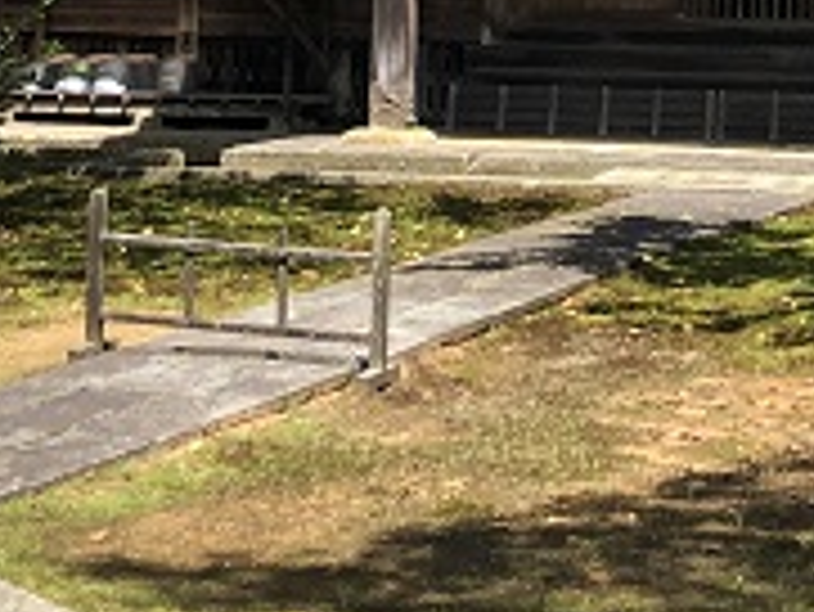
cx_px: 438
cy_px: -515
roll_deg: +0.2
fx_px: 2965
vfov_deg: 11.0
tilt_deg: +9.3
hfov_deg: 15.6
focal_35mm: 126
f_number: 1.8
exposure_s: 1/923
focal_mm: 3.99
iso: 20
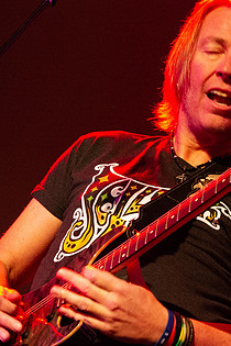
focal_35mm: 311
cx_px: 147
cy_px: 134
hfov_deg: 4.4
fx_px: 2993
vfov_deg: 6.6
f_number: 7.1
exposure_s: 1/160
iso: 8000
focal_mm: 145
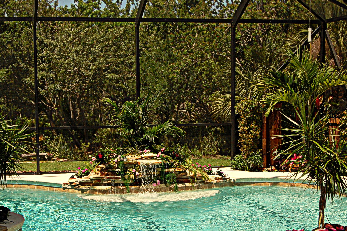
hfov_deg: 30.3
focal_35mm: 66
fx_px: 636
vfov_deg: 20.5
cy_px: 152
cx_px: 121
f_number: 11
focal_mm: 32
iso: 400
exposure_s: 1/500
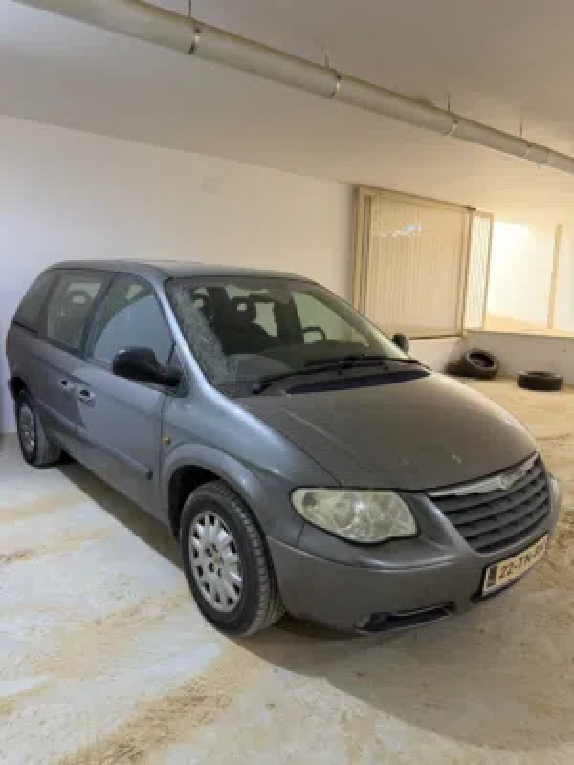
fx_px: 531
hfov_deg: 56.8
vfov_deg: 71.6
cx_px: 287
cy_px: 382
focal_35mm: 24
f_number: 1.78
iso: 250
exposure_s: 1/50
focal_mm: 6.76
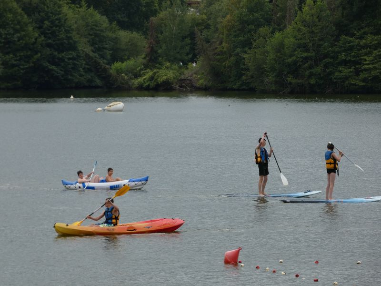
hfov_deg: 5.3
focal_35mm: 372
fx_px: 4094
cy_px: 143
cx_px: 190
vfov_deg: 4.0
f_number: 5.6
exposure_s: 1/320
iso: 80
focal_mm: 66.7
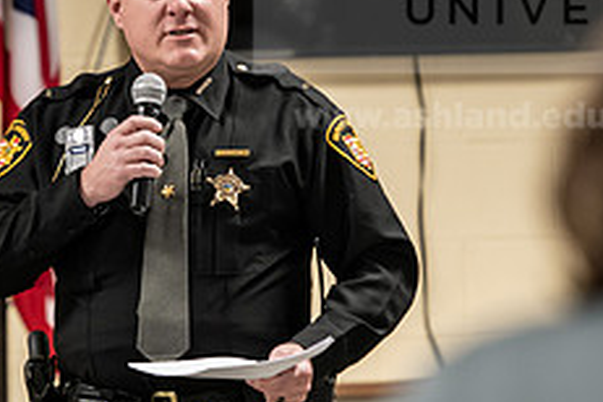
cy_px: 171
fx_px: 7152
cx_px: 175
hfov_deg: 4.8
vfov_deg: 3.2
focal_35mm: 427
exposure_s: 1/125
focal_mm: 170
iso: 1600
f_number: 3.2
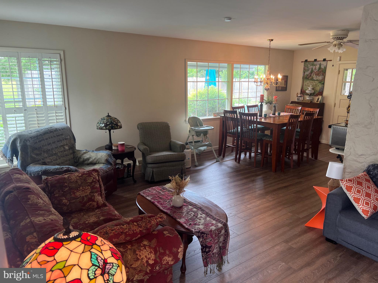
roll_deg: -0.6
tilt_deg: -13.8
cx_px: 189
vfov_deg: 53.1
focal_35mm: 26
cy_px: 142
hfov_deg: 67.3
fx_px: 284
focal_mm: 5.7
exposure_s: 1/60
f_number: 1.5
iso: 64
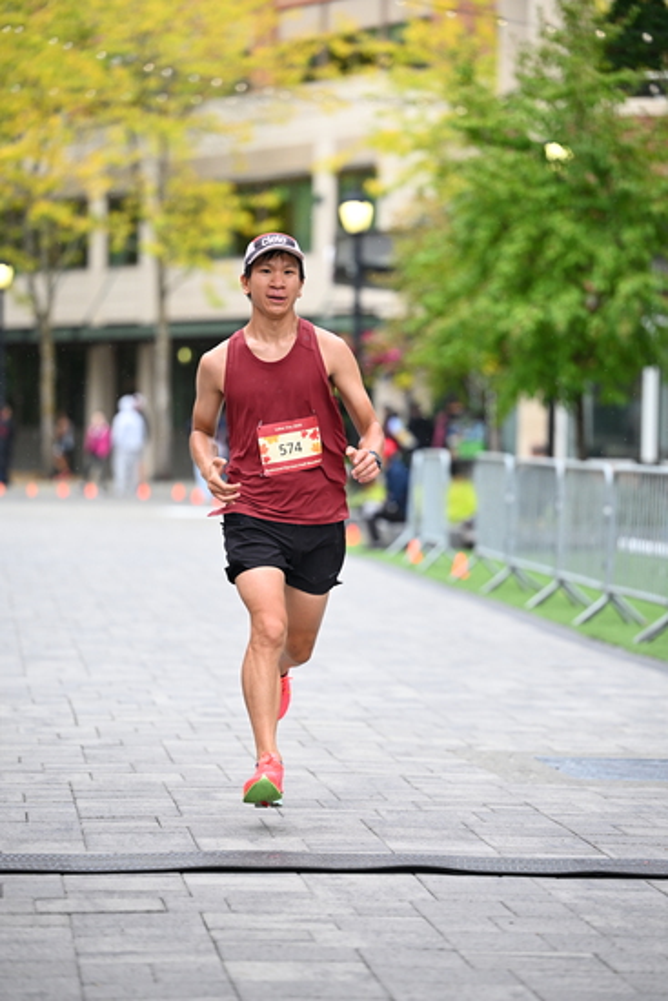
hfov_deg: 9.5
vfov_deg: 14.1
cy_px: 500
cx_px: 334
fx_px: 4033
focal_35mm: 145
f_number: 2.8
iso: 1250
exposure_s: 1/1600
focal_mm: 145
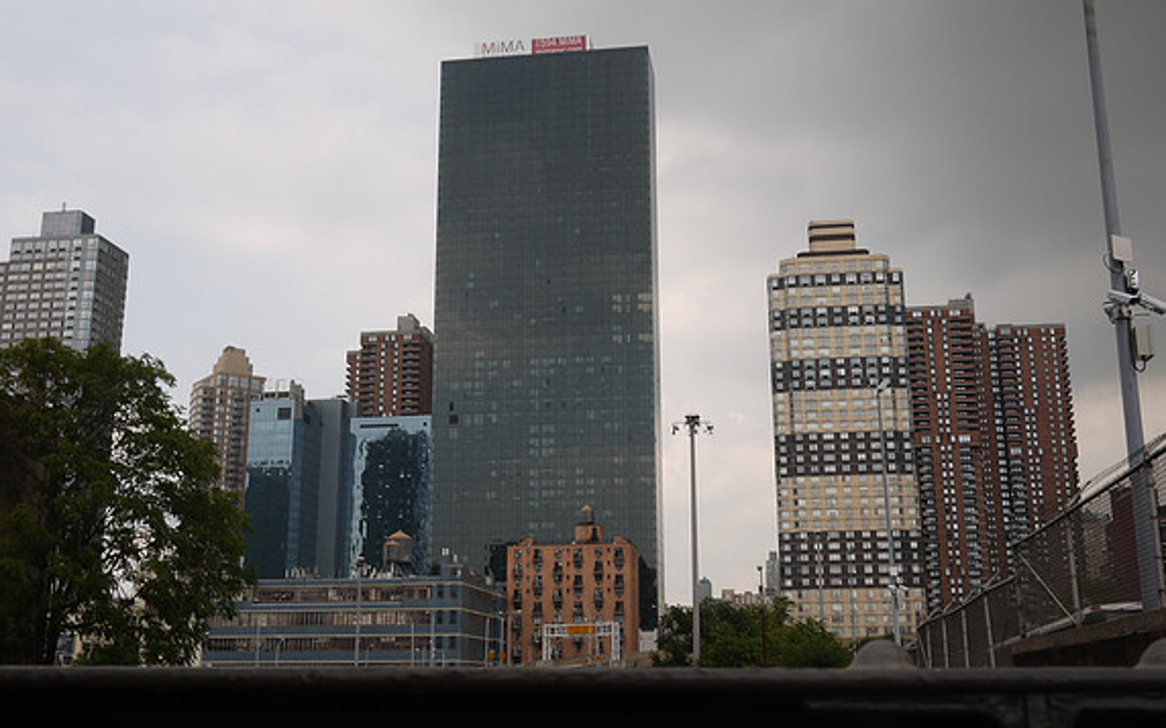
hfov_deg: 46.2
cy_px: 331
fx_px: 1366
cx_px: 589
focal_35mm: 43
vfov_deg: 29.8
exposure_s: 1/125
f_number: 11
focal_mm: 20
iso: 100
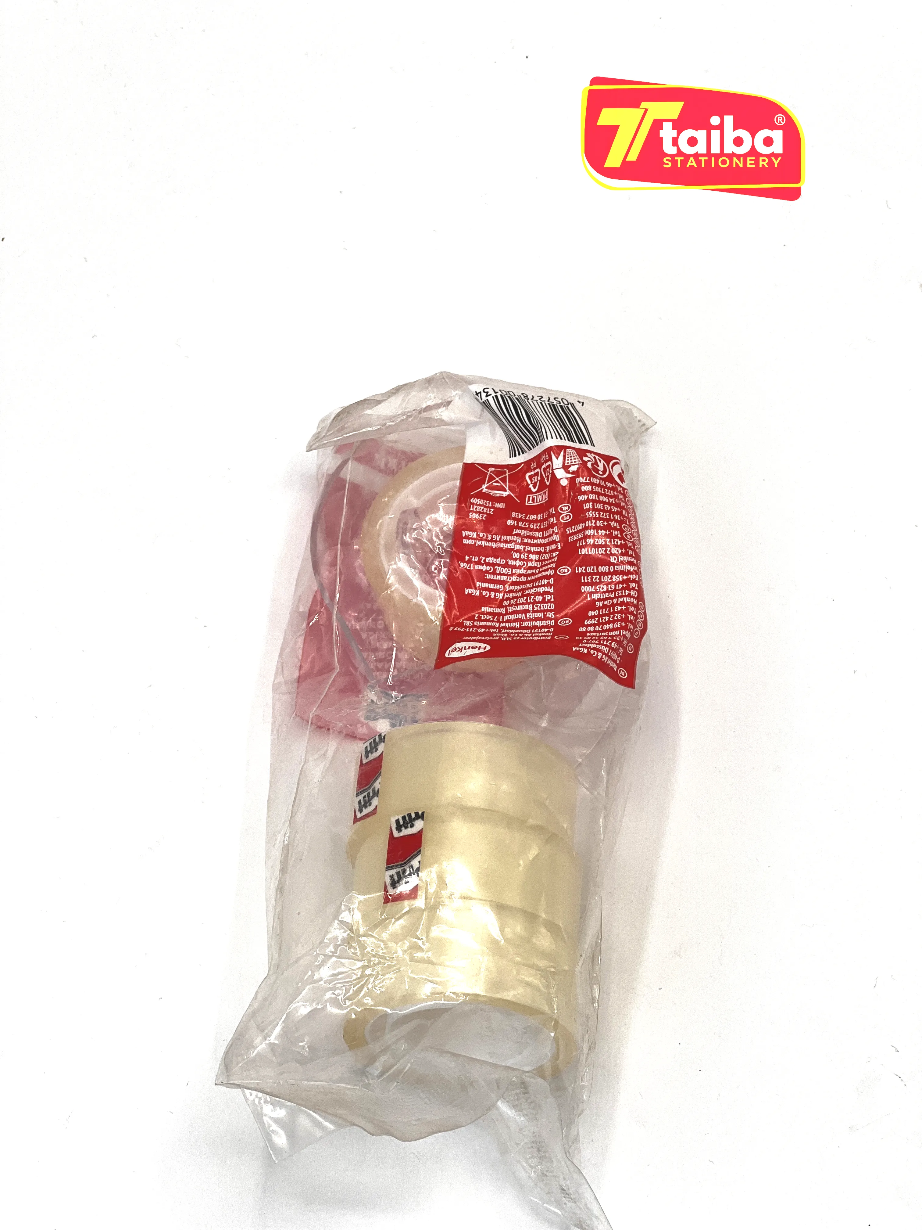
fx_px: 2735
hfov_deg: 19.1
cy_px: 615
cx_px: 461
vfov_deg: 25.3
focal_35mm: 77
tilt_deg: -63.6
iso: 32
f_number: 2.8
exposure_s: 1/240
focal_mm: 9
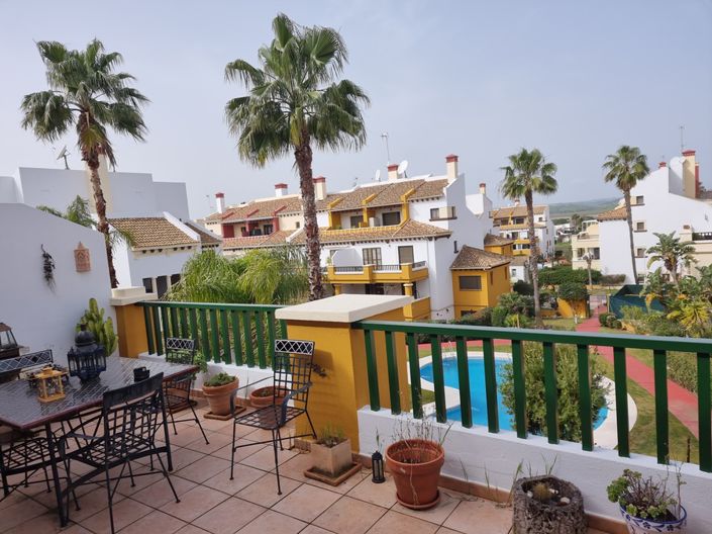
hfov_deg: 71.6
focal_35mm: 24
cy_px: 267
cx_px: 356
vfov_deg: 56.8
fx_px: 493
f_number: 1.8
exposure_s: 1/834
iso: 50
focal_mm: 6.7
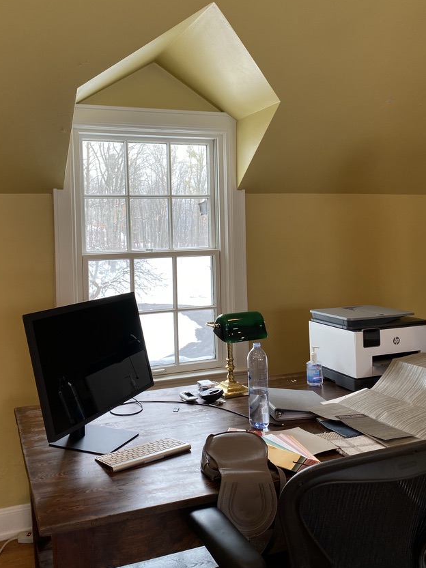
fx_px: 525
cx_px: 178
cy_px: 253
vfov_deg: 56.7
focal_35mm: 32
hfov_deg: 44.0
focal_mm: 4.25
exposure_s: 1/60
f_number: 1.8
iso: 64
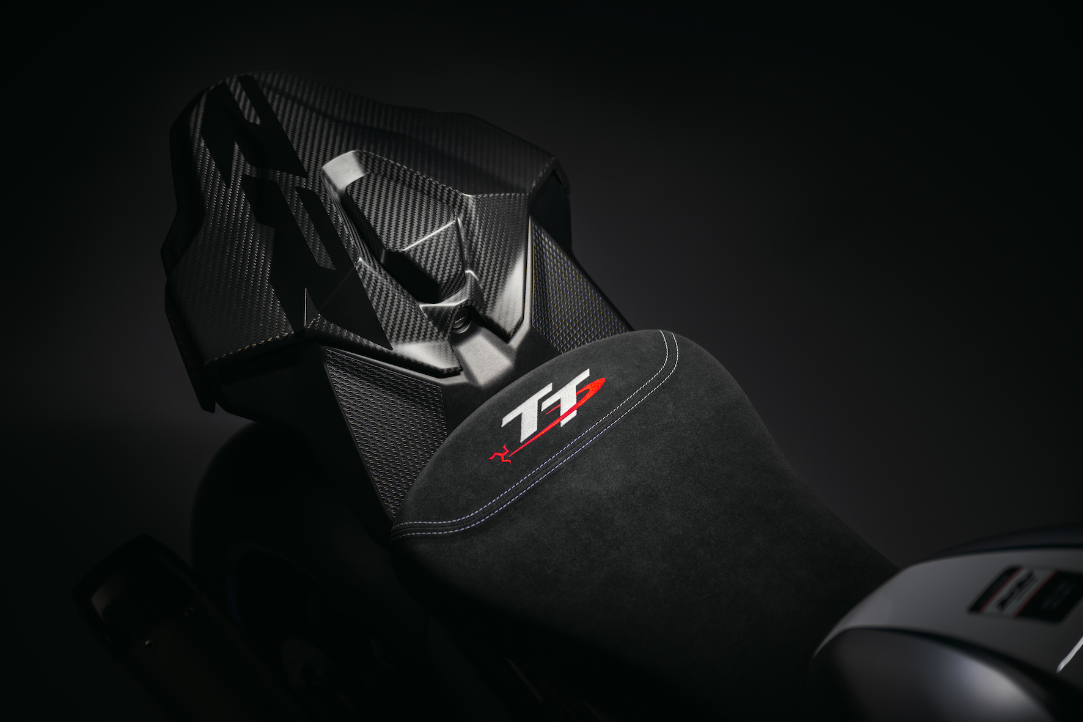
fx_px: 1444
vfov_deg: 28.1
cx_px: 542
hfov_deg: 41.1
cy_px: 361
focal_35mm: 48
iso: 800
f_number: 2.8
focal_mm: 48
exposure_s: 1/50
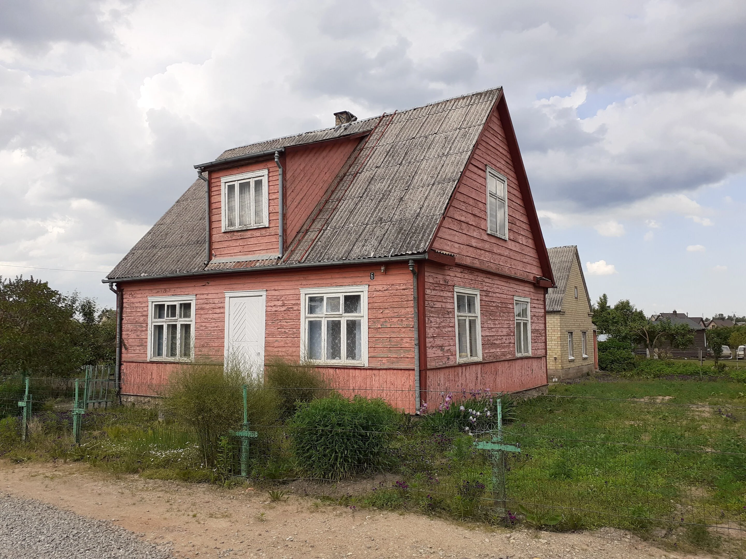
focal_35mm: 27
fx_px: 582
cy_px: 280
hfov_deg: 65.3
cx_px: 373
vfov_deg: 51.4
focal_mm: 3.6
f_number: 1.9
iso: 40
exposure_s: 1/1182
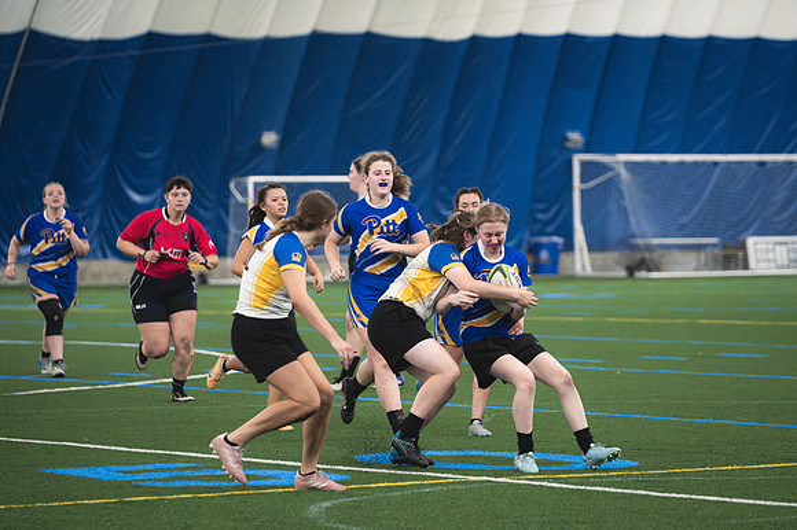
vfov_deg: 7.0
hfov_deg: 10.6
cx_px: 398
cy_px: 265
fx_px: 4314
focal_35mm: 195
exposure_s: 1/640
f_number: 2.8
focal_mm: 130
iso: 11400
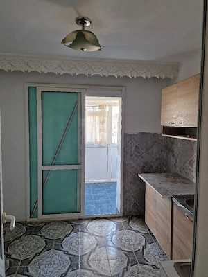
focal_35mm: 23
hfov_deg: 58.9
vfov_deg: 73.9
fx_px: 184
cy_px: 138
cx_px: 104
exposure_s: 1/100
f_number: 1.8
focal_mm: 6.4
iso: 160
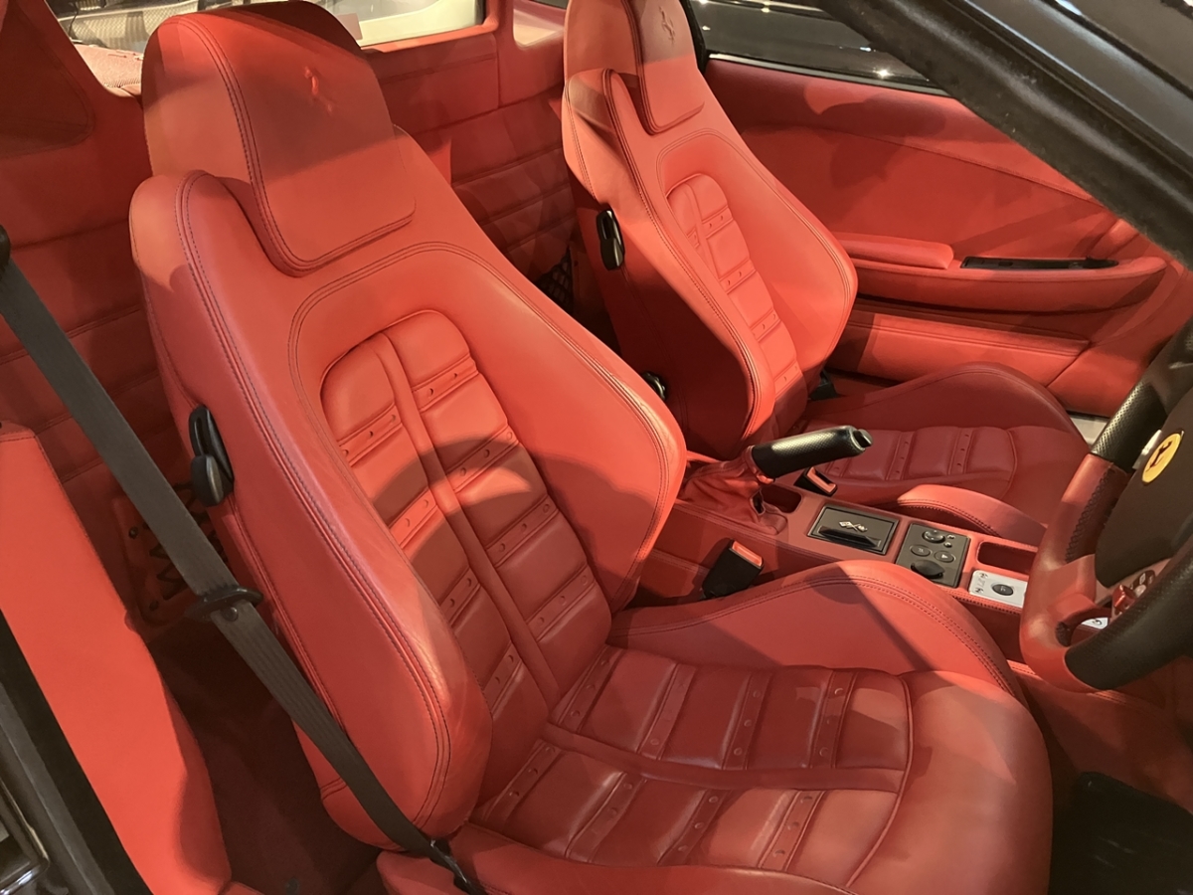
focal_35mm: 28
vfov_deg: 49.7
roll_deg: +0.3
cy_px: 448
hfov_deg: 63.4
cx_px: 596
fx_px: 965
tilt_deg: -27.0
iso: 500
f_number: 1.8
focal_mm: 3.99
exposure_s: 1/25
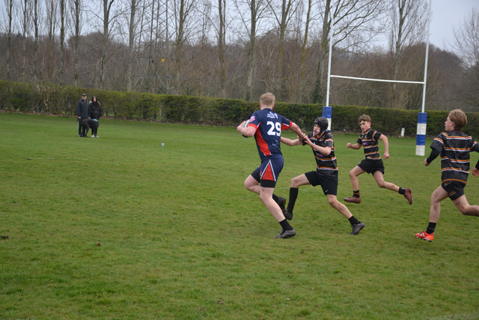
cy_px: 160
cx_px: 240
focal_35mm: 63
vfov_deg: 21.6
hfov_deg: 31.9
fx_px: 838
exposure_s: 1/1000
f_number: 4.5
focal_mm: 42
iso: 400
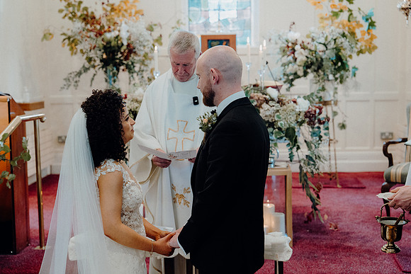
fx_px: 651
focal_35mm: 57
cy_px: 137
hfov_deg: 35.0
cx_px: 206
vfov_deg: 23.8
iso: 2000
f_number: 3.5
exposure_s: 1/160
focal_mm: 57
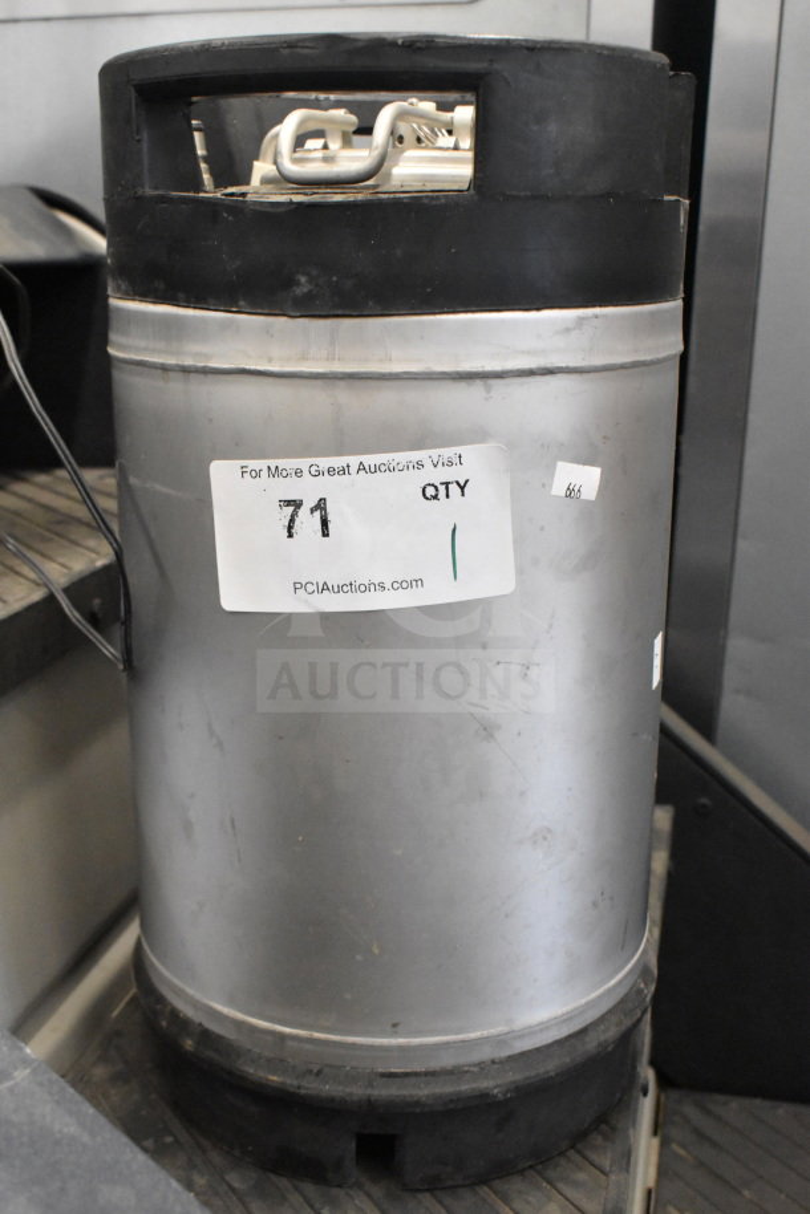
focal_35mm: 40
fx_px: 1367
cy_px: 607
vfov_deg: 47.9
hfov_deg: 33.0
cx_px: 405
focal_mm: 27
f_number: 7.1
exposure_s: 1/200
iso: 6400
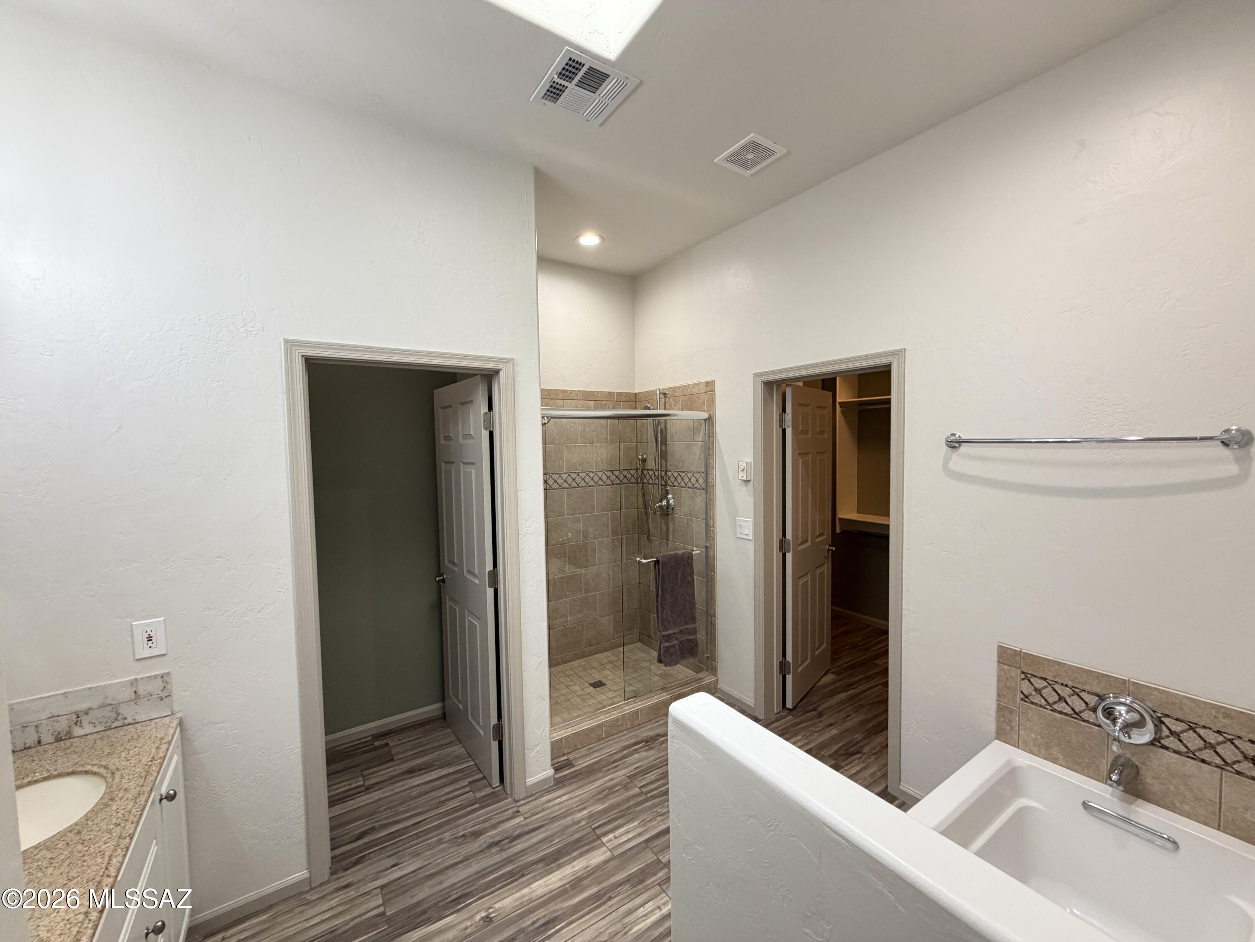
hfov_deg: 102.1
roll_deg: +1.4
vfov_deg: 85.7
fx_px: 508
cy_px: 471
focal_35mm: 14
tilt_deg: -2.9
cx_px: 628
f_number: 2.2
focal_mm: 2.22
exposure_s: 1/120
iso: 250
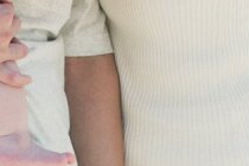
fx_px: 2801
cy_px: -175
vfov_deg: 3.4
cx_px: 23
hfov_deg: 5.1
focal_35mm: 405
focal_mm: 85
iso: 50
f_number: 3.5
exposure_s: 1/1250
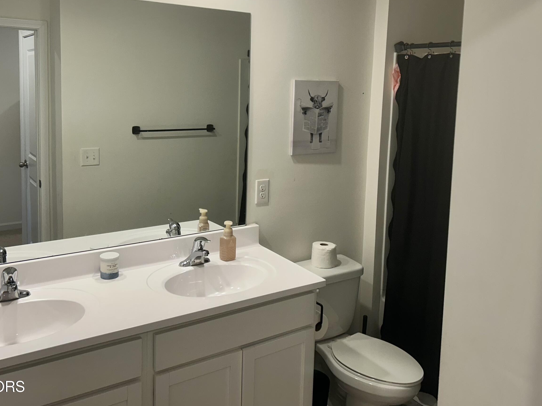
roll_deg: -2.8
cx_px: 267
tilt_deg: -6.5
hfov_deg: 54.0
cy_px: 146
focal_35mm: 34
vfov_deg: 41.4
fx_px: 532
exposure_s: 1/120
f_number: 1.5
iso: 80
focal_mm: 5.7
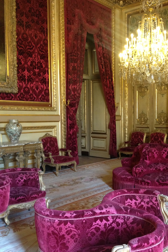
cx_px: 106
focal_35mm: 41
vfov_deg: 47.4
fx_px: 287
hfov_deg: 32.5
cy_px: 138
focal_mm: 4.28
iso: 250
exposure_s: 1/20
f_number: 2.4
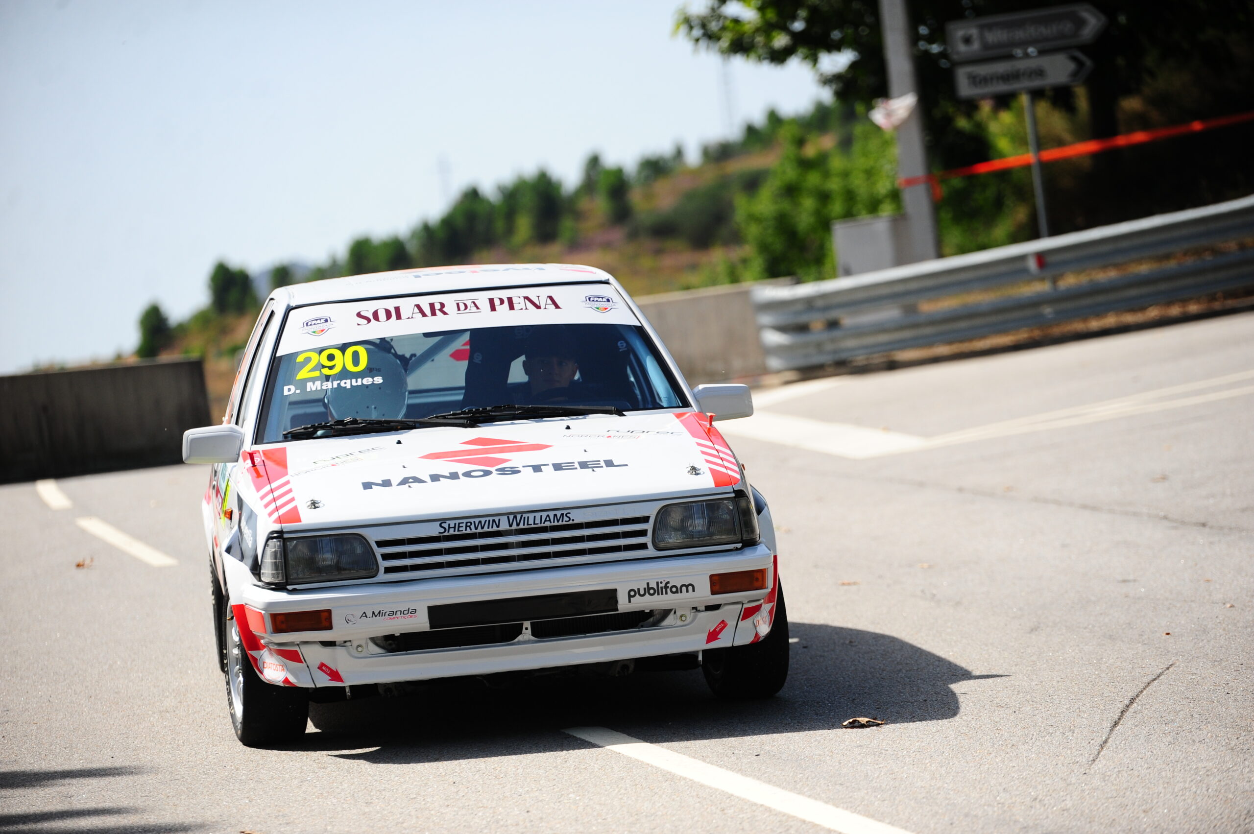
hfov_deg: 15.8
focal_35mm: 130
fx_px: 4525
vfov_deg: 10.5
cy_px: 417
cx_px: 627
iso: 500
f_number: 2.8
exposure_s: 1/8000
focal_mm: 130
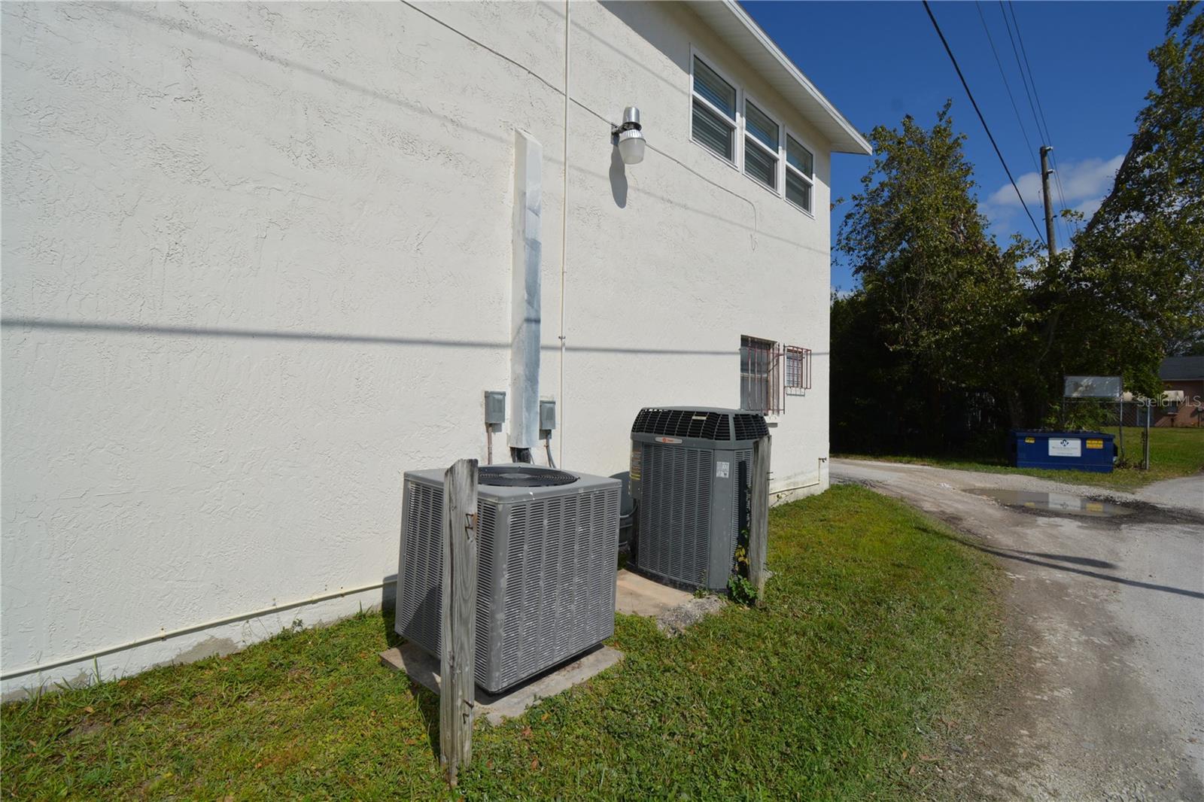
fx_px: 502
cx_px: 602
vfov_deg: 77.3
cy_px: 401
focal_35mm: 15
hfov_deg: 100.4
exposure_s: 1/400
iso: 100
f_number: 10
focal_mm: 10
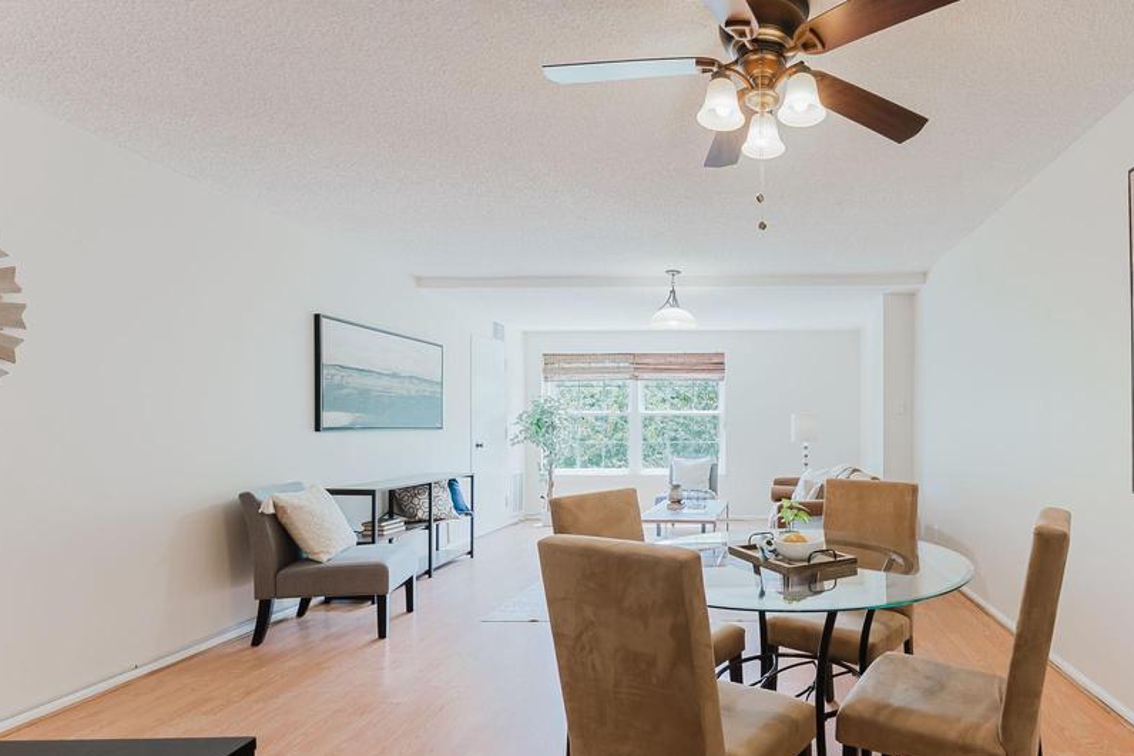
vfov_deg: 67.0
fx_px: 567
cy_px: 441
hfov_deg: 88.2
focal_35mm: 18
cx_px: 709
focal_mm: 14
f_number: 9
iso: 200
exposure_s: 1/10
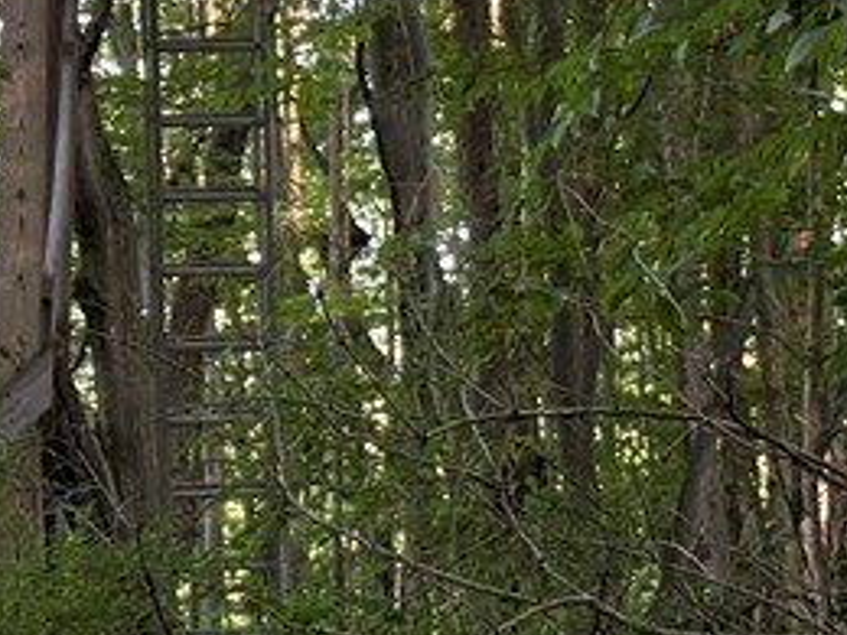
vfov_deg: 7.0
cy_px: -563
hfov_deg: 9.6
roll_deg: -0.4
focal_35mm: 205
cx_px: -65
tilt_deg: +12.0
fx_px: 5016
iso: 160
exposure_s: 1/48
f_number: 1.6
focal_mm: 5.96
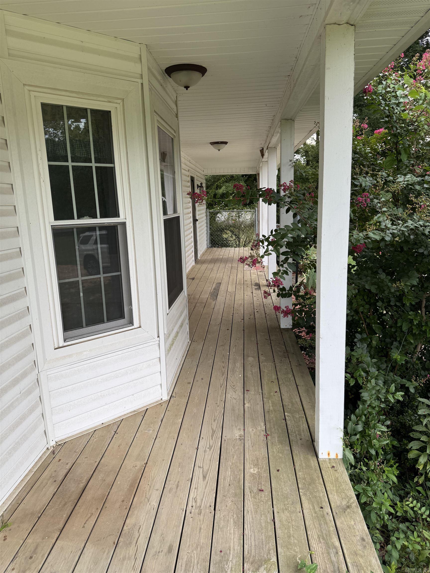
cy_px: 286
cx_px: 215
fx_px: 398
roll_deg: +2.3
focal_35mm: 24
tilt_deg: -11.4
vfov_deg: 71.6
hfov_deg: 56.8
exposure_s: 1/237
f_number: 1.78
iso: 64
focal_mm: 6.76
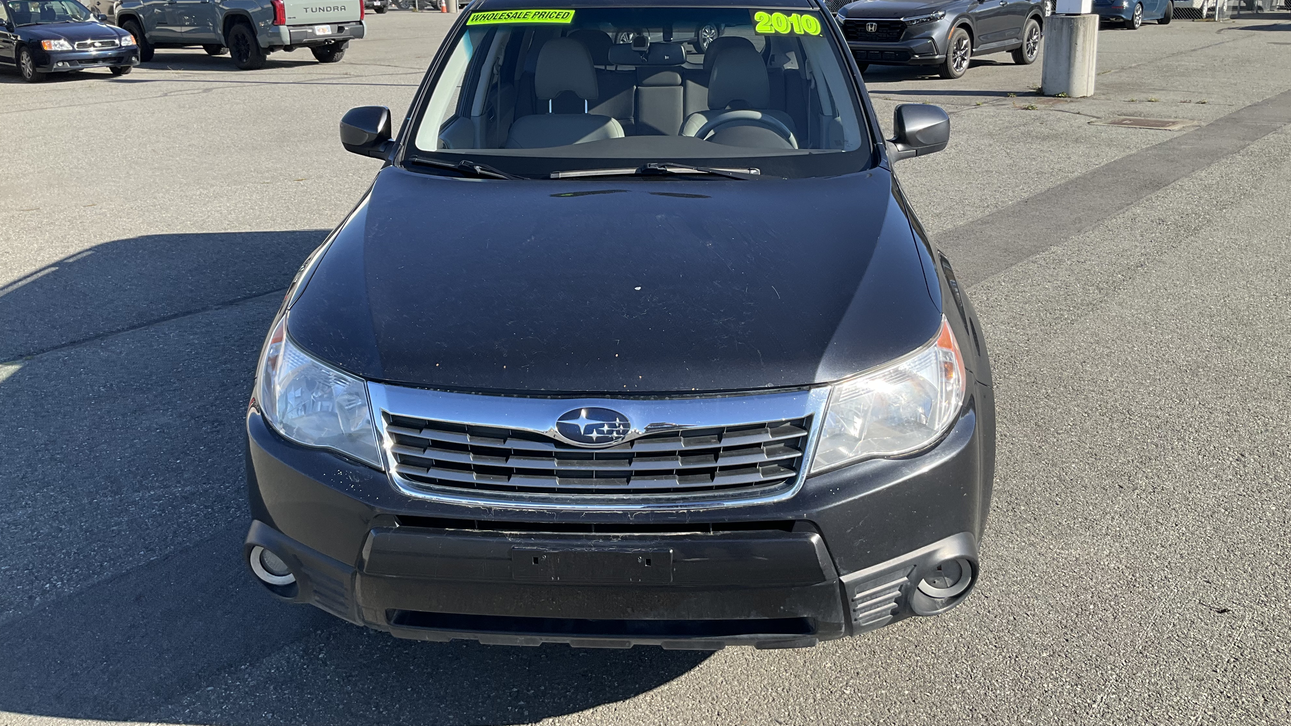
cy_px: 256
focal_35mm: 32
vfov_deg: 36.4
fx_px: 1095
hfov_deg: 61.0
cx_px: 650
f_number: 1.8
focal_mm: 3
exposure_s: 1/792
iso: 25
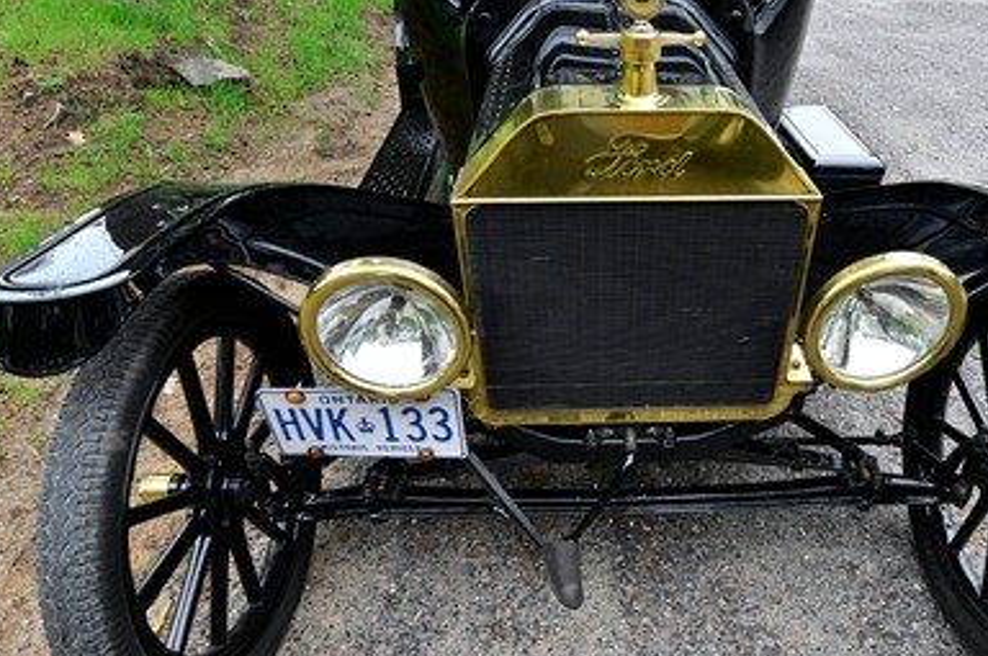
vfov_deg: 51.1
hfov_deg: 70.4
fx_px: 685
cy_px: 346
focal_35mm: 25
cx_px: 618
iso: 1600
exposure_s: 1/200
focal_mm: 16
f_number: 13
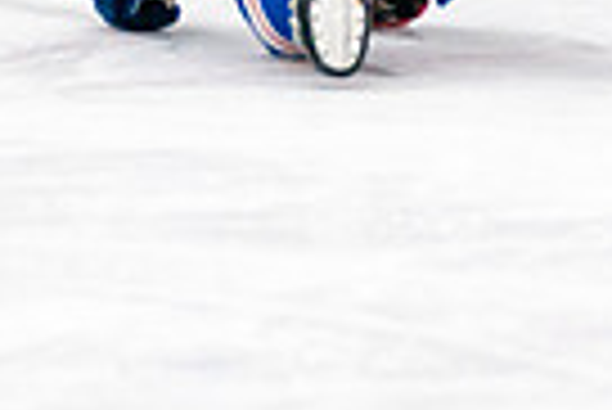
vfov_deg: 1.8
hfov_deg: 2.8
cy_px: -382
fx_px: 12712
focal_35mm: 747
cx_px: 33
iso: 3200
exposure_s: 1/1250
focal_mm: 158
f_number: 2.8
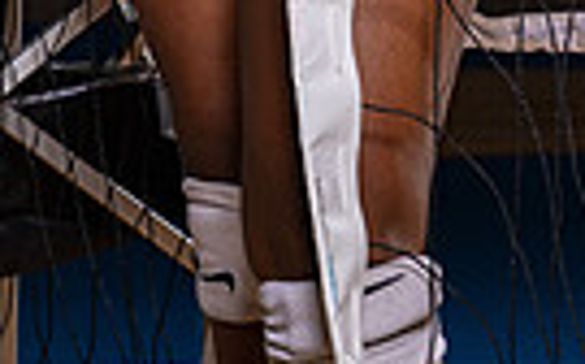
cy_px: -529
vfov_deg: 5.5
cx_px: 234
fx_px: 3678
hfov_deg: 9.1
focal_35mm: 231
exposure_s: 1/250
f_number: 8
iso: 400
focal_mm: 68
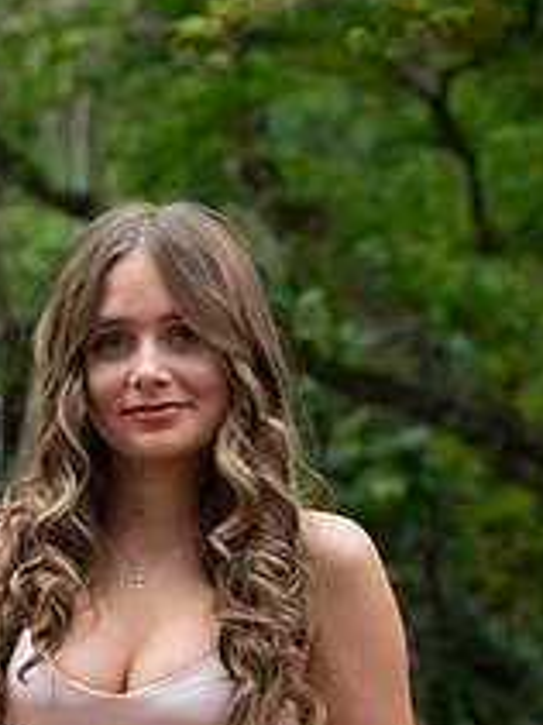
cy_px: 728
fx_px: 5150
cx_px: 165
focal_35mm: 246
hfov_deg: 6.0
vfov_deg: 8.0
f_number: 6.3
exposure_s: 1/800
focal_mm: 120
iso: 1250
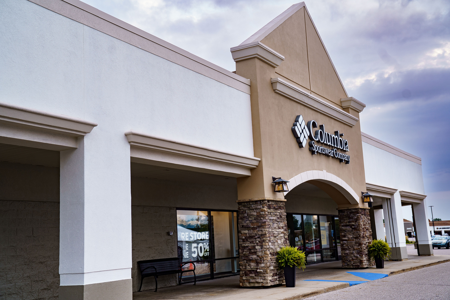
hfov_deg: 46.4
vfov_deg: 31.9
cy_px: 150
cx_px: 225
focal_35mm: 42
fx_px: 525
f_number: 4
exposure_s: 1/250
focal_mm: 42
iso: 250
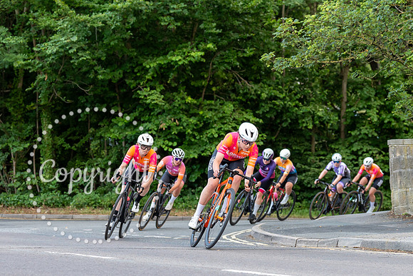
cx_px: 218
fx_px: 1245
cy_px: 214
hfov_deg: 18.8
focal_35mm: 109
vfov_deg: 12.6
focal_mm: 70
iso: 1000
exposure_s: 1/500
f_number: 3.2
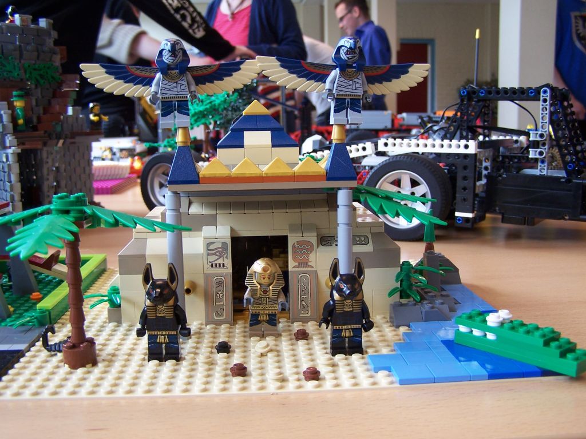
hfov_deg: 49.0
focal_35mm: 38
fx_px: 643
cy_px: 220
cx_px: 293
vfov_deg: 37.7
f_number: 2.8
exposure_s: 1/15
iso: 80
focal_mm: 6.3
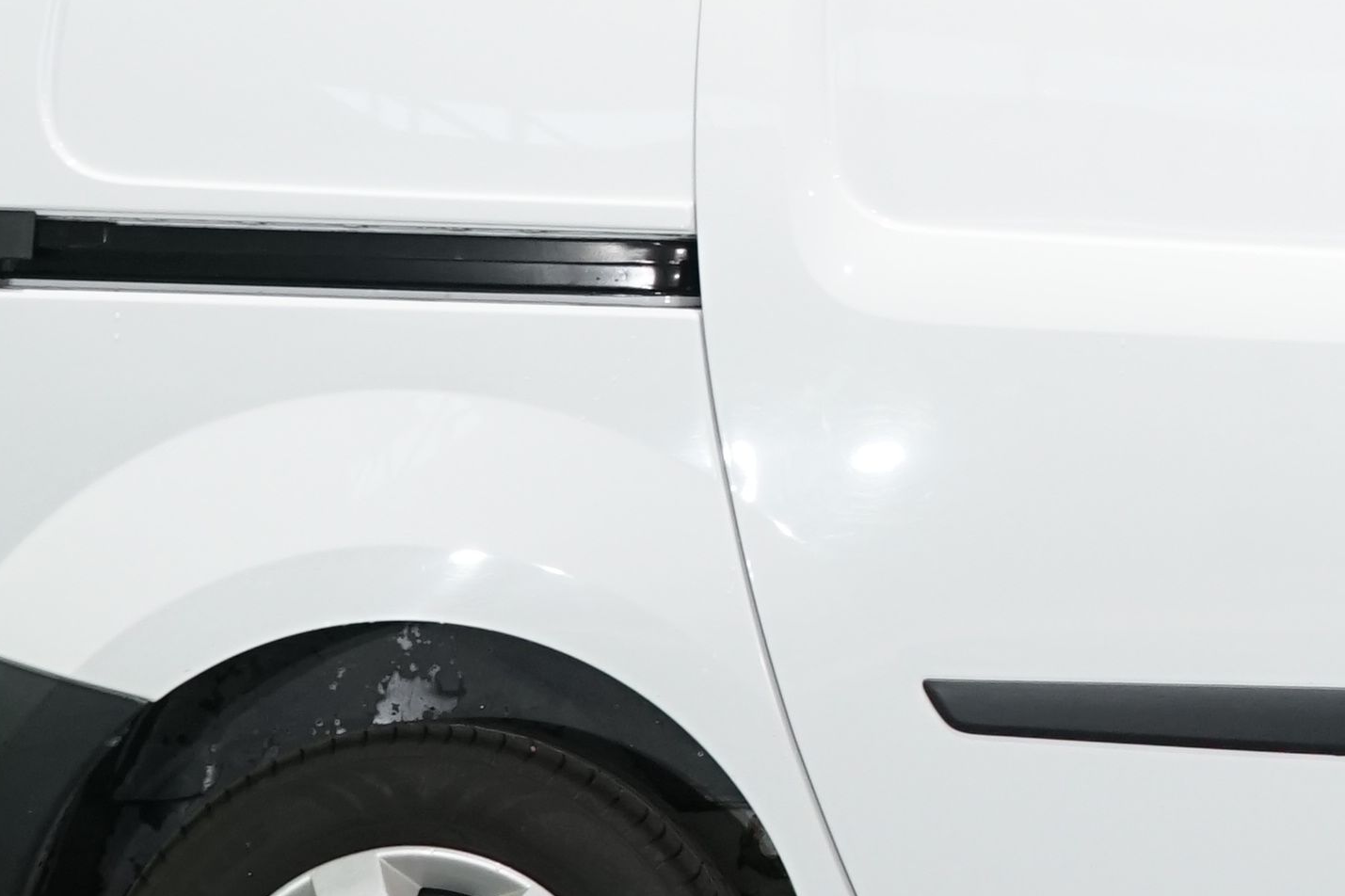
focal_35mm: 168
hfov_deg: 11.8
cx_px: 1925
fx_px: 6275
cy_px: 190
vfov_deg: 8.2
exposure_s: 1/30
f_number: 5.6
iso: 800
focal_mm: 40
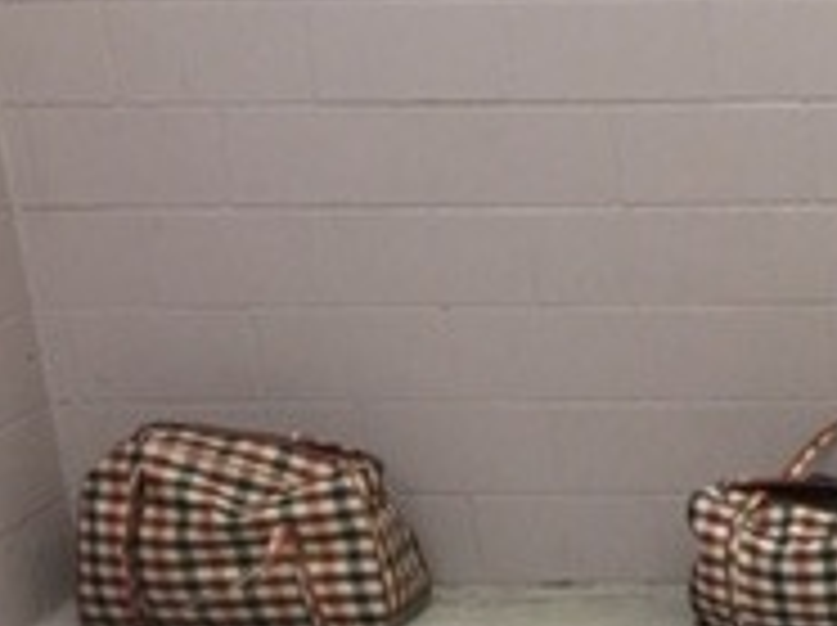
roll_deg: +0.1
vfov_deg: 13.9
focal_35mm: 100
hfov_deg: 18.1
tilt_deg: -24.5
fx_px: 2415
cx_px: 1138
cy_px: 914
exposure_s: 1/17
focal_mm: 4.15
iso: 50
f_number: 2.2
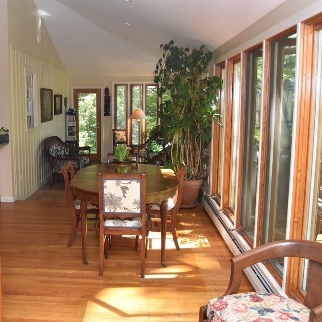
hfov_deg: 46.4
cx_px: 105
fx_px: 368
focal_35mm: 35
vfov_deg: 47.2
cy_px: 160
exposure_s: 1/100
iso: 800
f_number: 5
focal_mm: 18
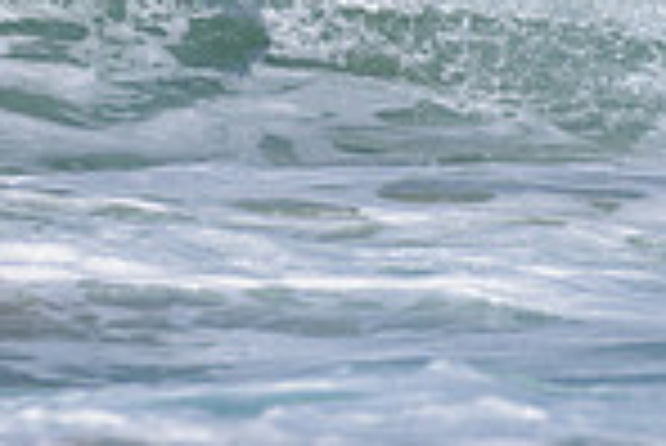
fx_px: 44498
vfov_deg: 0.6
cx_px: 42
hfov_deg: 0.9
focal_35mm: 2403
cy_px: -345
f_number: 5.6
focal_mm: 500
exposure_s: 1/2000
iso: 100
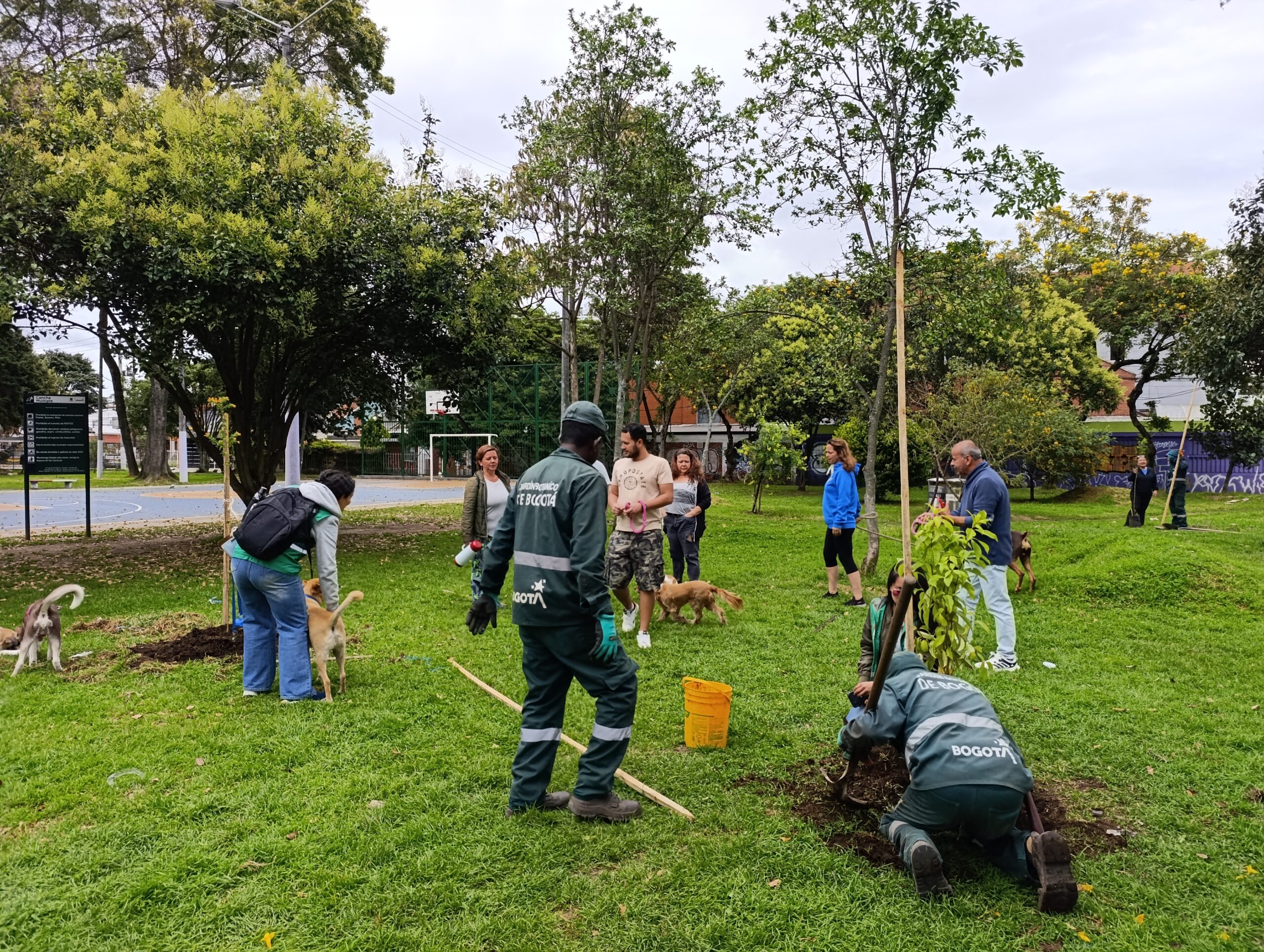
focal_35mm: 23
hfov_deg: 73.8
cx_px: 632
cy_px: 476
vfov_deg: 59.0
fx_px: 841
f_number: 1.6
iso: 50
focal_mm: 6.14
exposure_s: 1/538
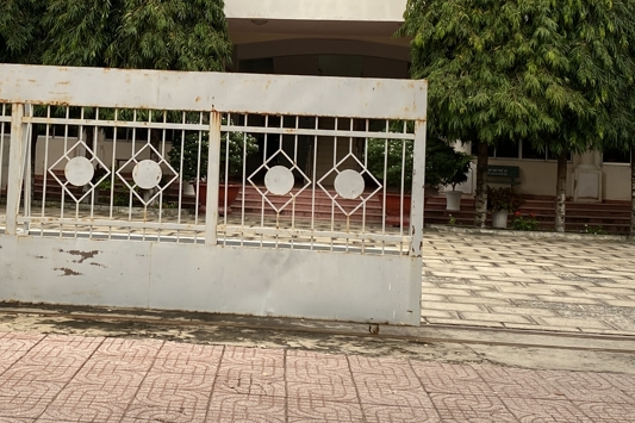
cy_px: 93
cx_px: 203
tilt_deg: +2.4
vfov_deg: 20.7
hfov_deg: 30.7
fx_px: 1146
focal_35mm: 65
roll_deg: -3.6
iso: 32
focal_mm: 4.25
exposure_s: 1/367
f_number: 1.8
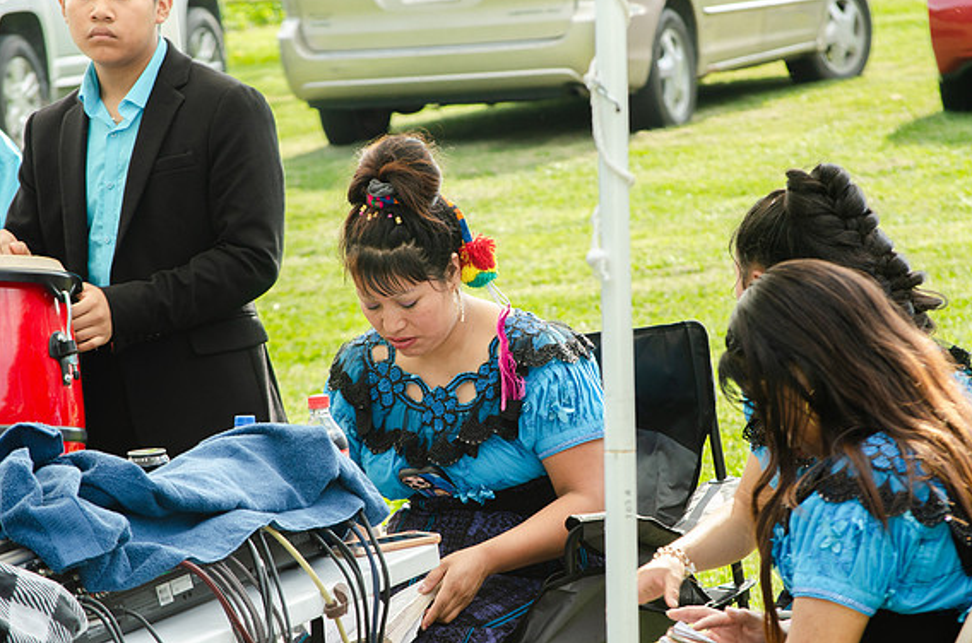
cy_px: 316
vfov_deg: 9.1
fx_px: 4041
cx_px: 491
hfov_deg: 13.7
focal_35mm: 150
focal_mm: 98
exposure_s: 1/200
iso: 200
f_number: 7.1
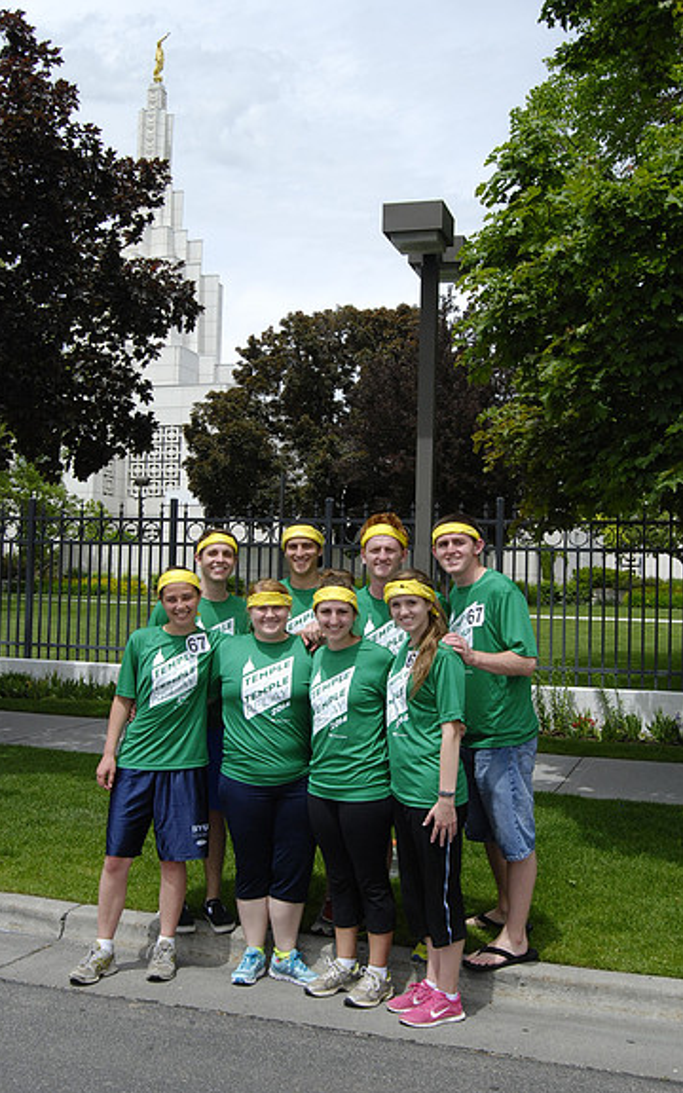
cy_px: 548
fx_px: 1102
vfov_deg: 52.7
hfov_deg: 34.4
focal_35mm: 37
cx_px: 357
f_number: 10
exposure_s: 1/640
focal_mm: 24
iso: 400
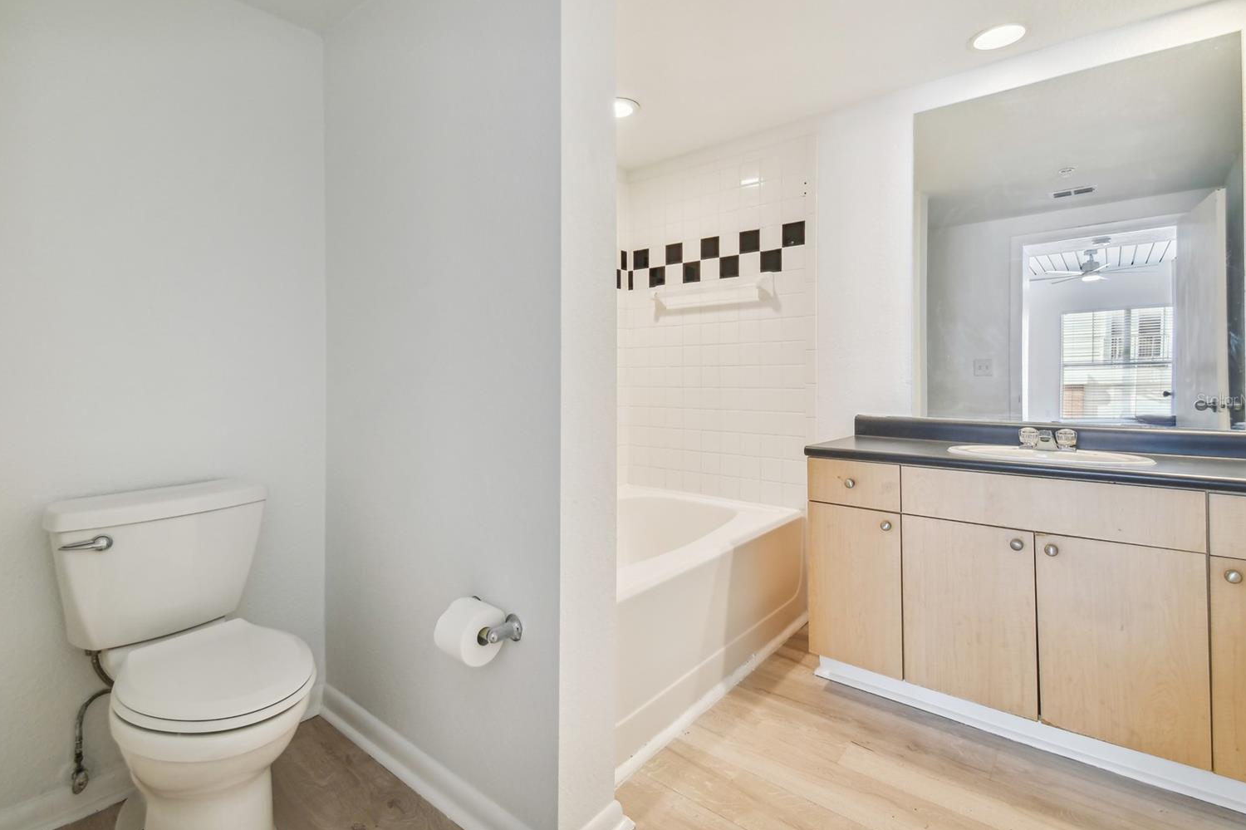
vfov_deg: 73.7
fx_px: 554
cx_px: 606
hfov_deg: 96.7
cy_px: 400
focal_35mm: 16
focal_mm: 10
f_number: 7.1
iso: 100
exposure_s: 1/10
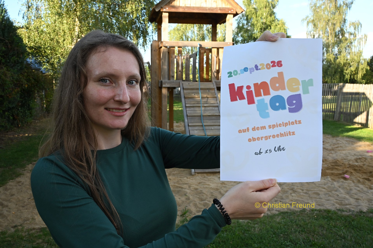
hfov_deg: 55.1
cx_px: 186
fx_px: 357
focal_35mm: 34
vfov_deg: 38.4
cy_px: 124
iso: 800
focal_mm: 34.5
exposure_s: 1/100
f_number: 16
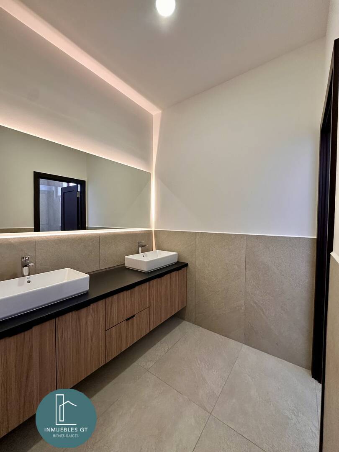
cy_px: 226
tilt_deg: -1.6
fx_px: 183
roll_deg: -0.8
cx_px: 170
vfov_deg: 102.1
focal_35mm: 14
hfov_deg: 85.7
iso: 200
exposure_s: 1/120
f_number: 2.2
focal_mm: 2.22
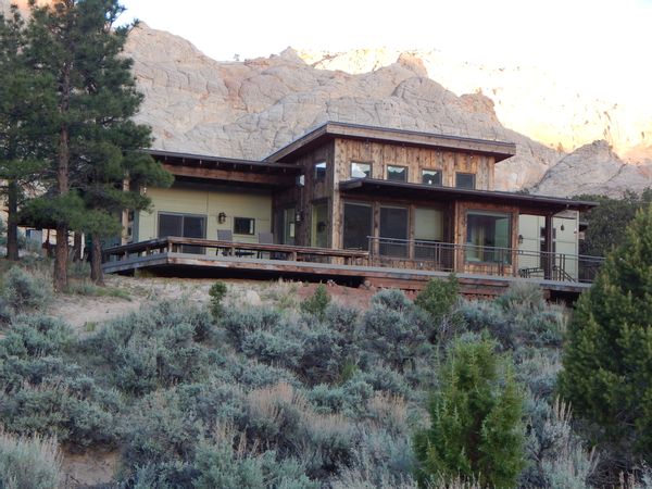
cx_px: 326
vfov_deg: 17.4
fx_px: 1601
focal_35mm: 85
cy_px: 244
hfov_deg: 23.0
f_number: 4.3
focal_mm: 15.3
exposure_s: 1/50
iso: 125
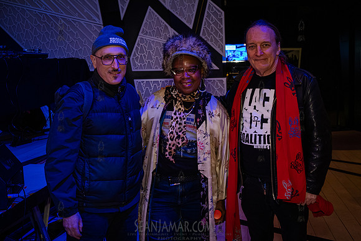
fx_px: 397
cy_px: 114
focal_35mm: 40
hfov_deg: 48.8
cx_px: 204
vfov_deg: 33.7
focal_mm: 35
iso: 10000
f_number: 3.5
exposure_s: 1/400
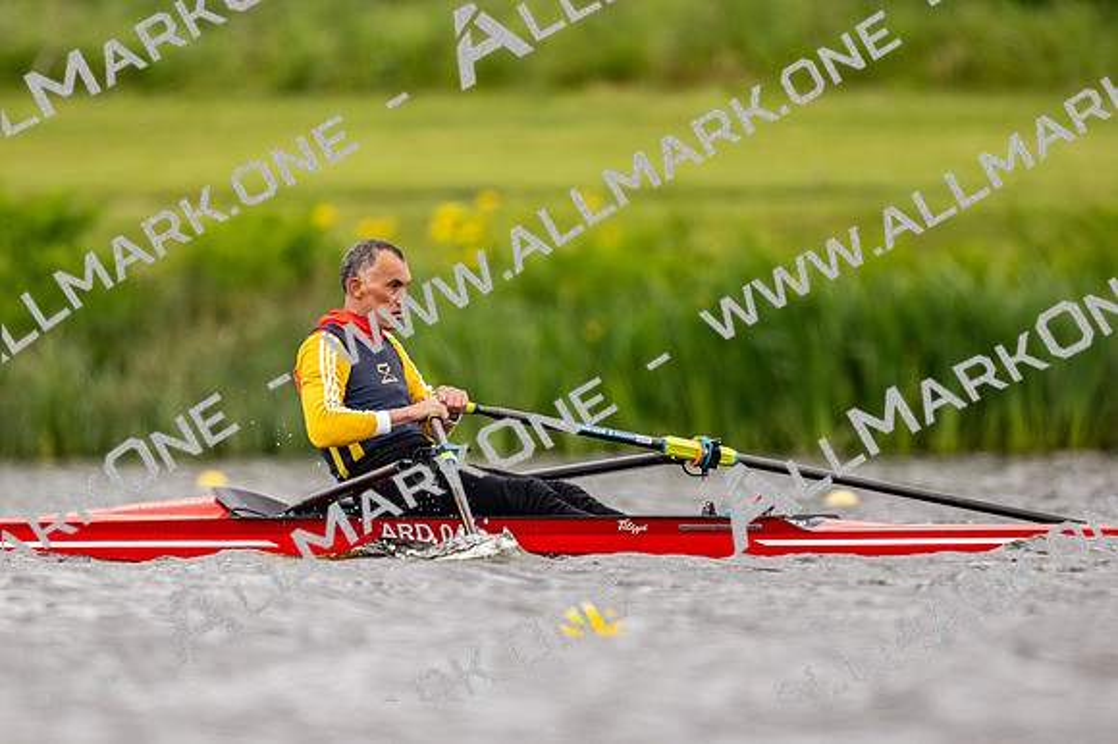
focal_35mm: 900
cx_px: 559
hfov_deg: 2.3
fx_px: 27933
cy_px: 372
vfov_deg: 1.5
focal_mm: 600
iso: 720
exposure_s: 1/2500
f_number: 4
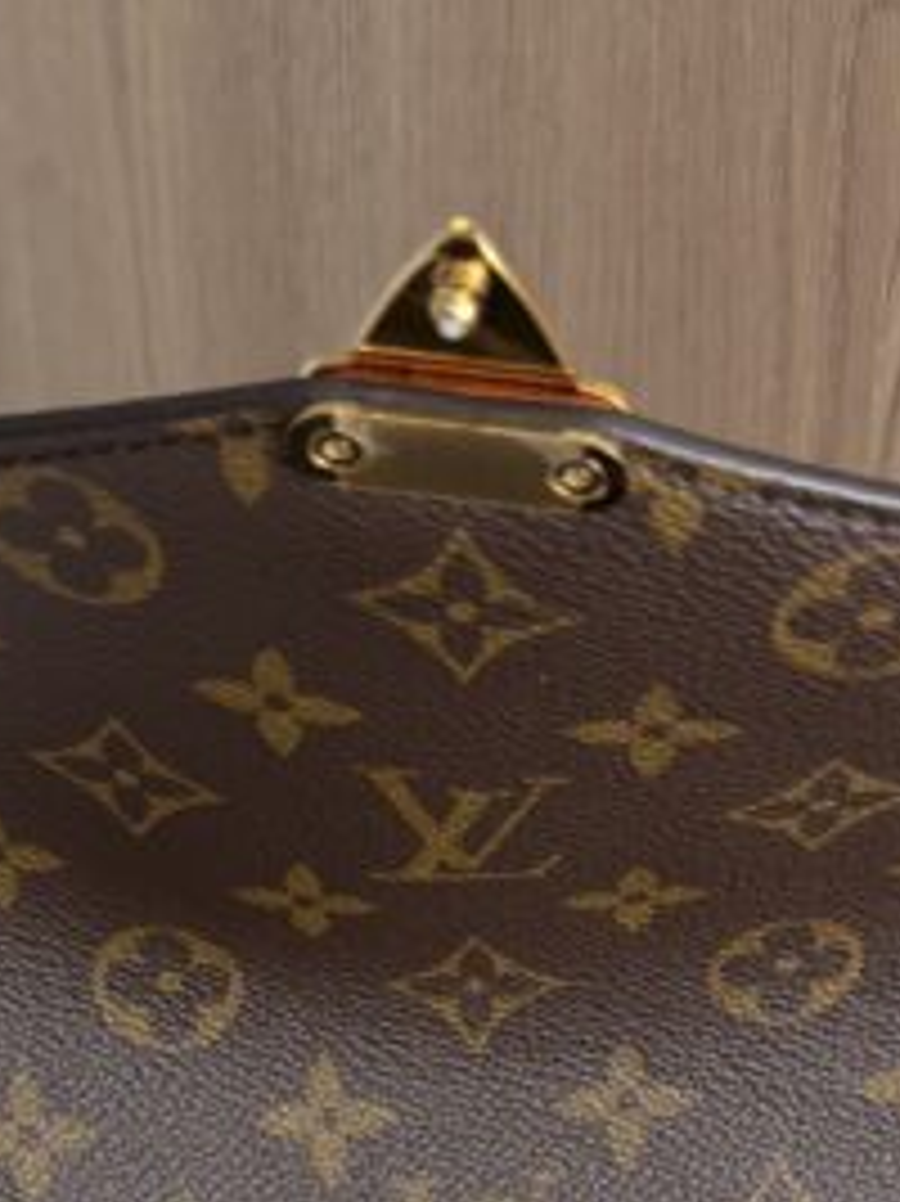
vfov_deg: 23.8
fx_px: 2498
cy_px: 1571
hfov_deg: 20.4
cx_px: 342
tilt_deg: -50.8
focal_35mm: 72
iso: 125
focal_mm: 6.76
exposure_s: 1/120
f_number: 1.78
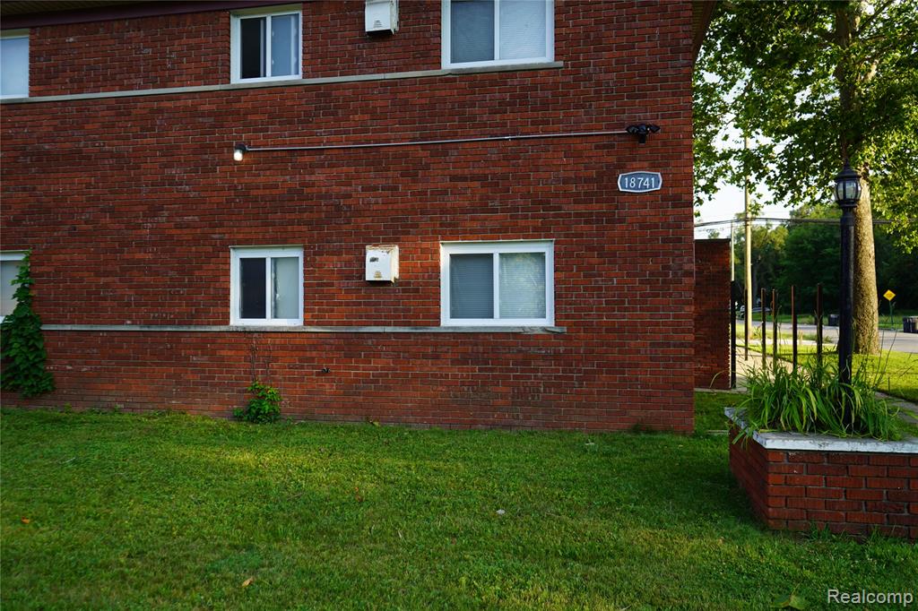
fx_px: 714
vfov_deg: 46.4
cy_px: 306
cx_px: 459
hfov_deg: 65.5
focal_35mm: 28
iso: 100
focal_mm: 28
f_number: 5
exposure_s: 1/100
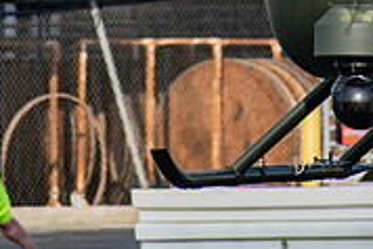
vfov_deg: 1.3
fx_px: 10649
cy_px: -154
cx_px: 275
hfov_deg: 2.0
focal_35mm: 1027
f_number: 5.6
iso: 100
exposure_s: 1/400
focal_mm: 210
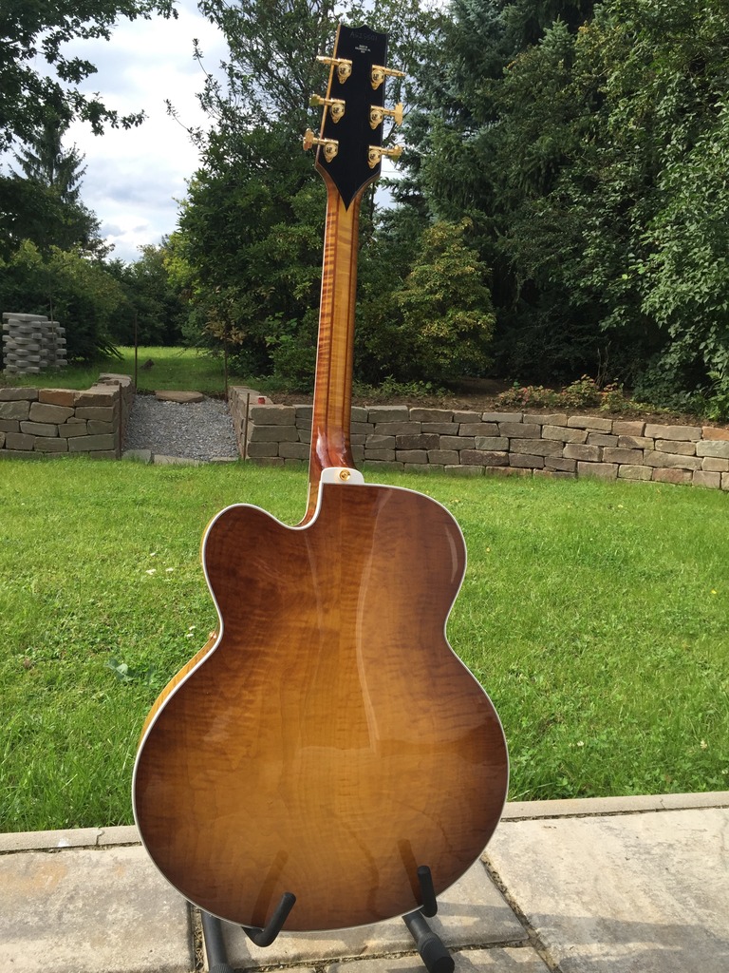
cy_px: 486
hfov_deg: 48.2
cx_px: 364
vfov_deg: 61.7
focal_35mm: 29
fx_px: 814
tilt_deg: -9.4
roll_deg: -2.8
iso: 32
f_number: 2.2
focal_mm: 4.15
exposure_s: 1/732
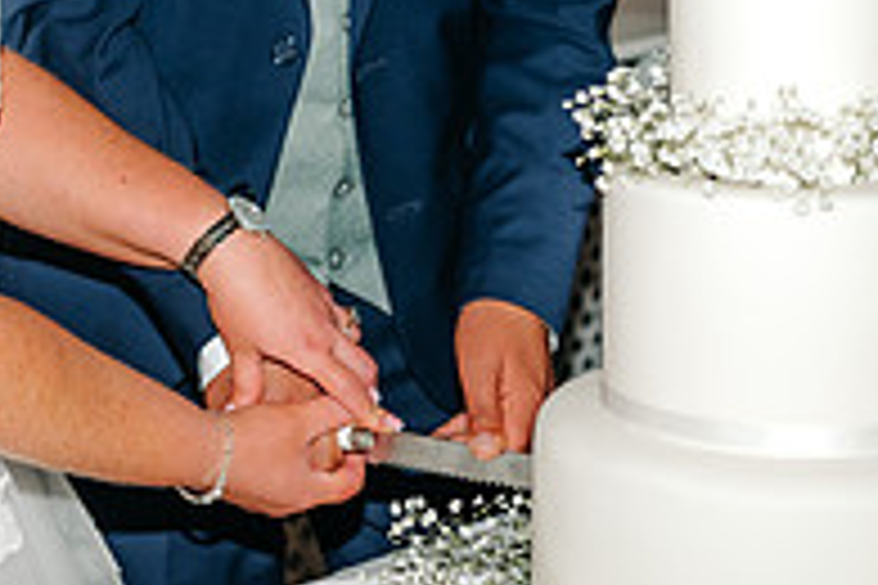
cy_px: -56
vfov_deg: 12.9
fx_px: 2536
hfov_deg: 19.5
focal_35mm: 104
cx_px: 207
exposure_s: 1/200
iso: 320
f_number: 2.2
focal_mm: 35
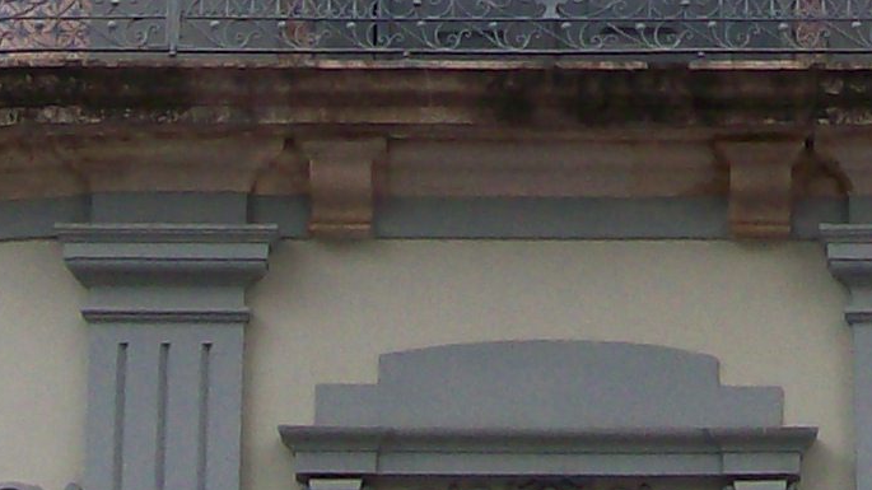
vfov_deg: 6.8
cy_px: -328
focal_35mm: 176
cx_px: 645
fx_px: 4069
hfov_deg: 12.2
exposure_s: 1/611
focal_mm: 6
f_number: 2.7
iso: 80
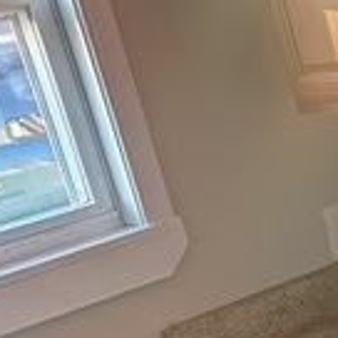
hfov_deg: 13.9
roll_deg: +10.3
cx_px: 587
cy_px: 344
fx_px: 1248
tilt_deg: -17.8
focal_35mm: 113
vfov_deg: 15.1
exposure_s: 1/60
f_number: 1.6
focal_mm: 5.96
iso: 250
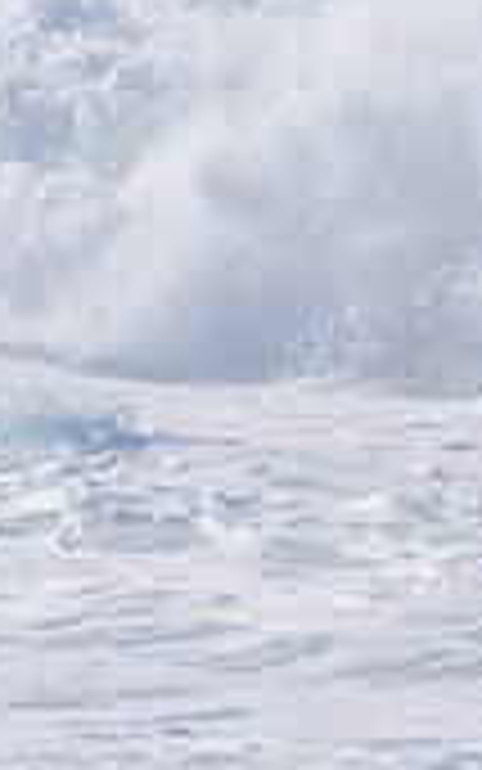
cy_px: 133
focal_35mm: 2587
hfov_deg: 0.5
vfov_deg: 0.8
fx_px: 54327
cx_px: 1207
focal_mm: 500
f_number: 5.6
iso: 160
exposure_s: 1/2000
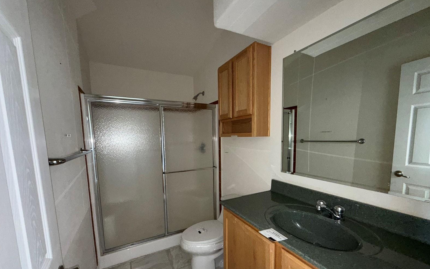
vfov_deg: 74.3
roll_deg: +0.9
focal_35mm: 15
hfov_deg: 101.5
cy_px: 156
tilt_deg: -5.5
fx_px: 176
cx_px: 214
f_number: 2.2
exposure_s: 1/60
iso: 250
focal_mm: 2.22
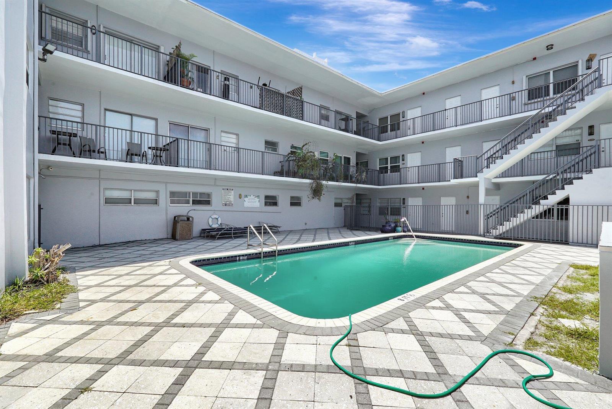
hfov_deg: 96.7
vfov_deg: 73.8
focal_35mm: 16
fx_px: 272
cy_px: 204
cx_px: 306
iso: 640
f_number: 16
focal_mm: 16
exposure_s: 1/640
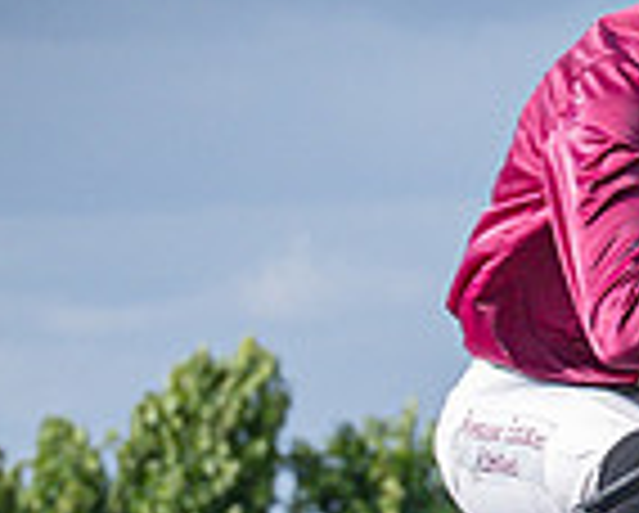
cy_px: 1260
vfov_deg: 2.0
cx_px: -74
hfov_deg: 2.5
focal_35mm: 764
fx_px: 14469
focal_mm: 70
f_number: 4.5
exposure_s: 1/1600
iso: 200
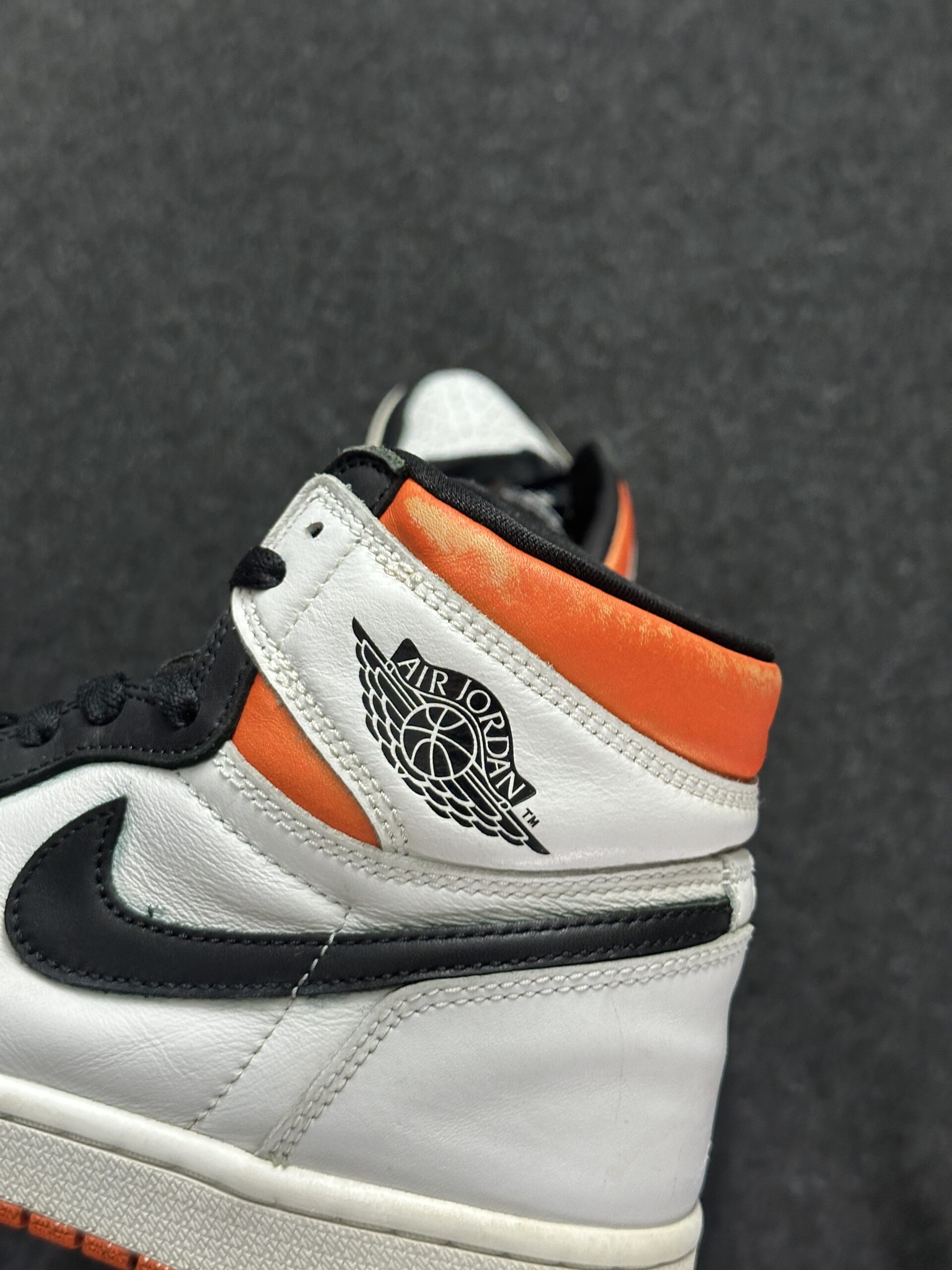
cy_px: 635
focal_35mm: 48
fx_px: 1760
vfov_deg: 39.7
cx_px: 476
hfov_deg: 30.3
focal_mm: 6.86
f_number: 1.78
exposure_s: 1/33
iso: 200
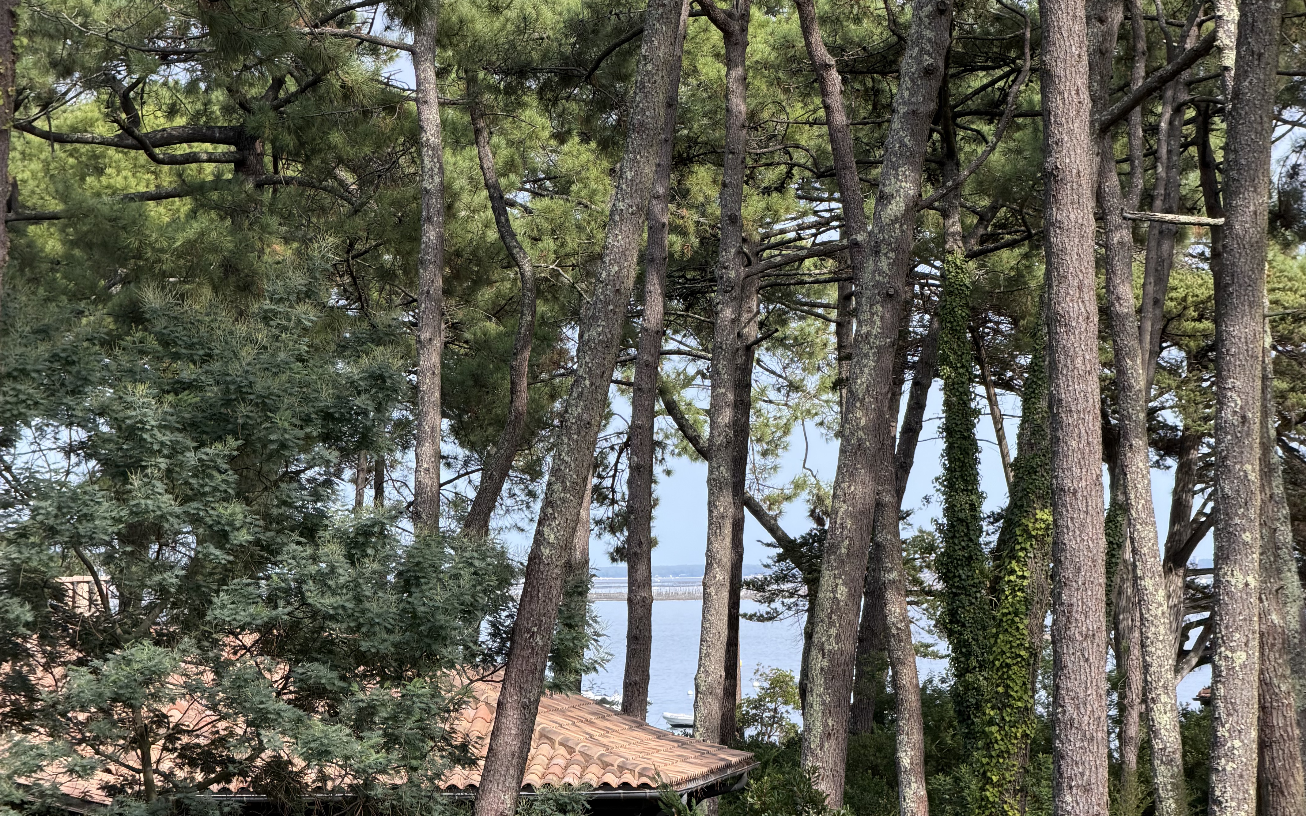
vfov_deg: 9.2
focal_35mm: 142
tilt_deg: +4.3
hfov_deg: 14.7
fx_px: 5054
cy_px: 161
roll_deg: +0.0
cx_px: 655
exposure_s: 1/613
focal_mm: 16.89
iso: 50
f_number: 2.8
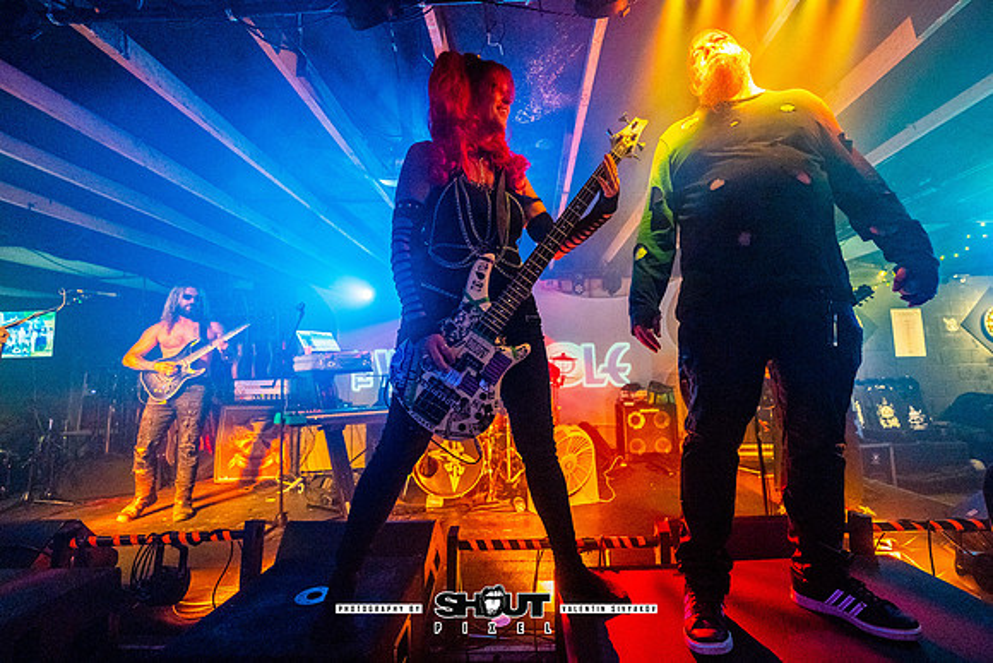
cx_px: 536
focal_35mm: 15
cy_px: 309
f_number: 2.8
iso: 4000
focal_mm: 14
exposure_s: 1/160
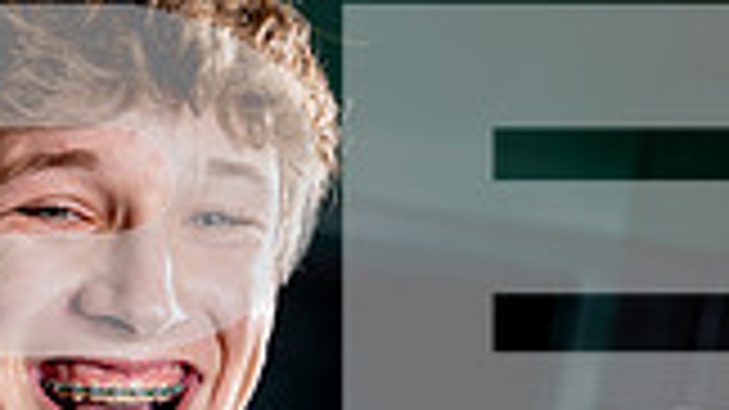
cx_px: -270
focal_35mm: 232
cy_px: 791
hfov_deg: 9.1
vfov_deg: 5.1
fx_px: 4483
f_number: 4
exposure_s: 1/250
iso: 100
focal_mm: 62
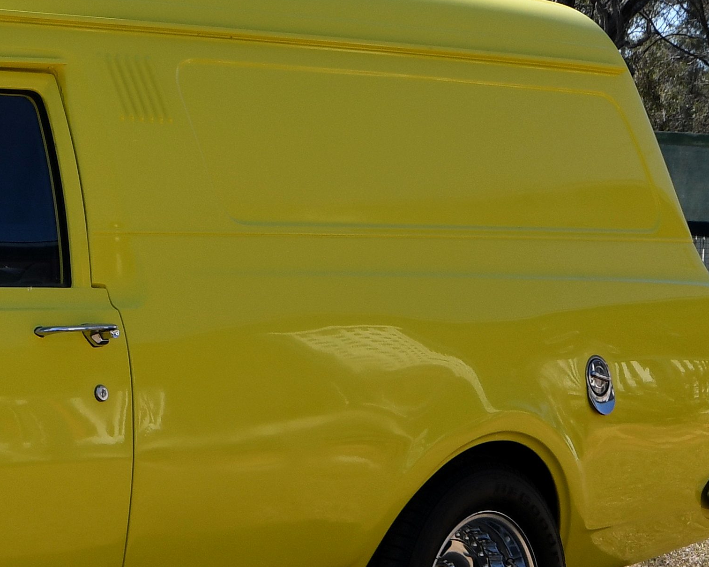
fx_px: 2392
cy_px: 286
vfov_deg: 13.5
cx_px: -407
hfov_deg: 15.4
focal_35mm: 114
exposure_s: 1/320
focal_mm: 22
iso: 200
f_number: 9
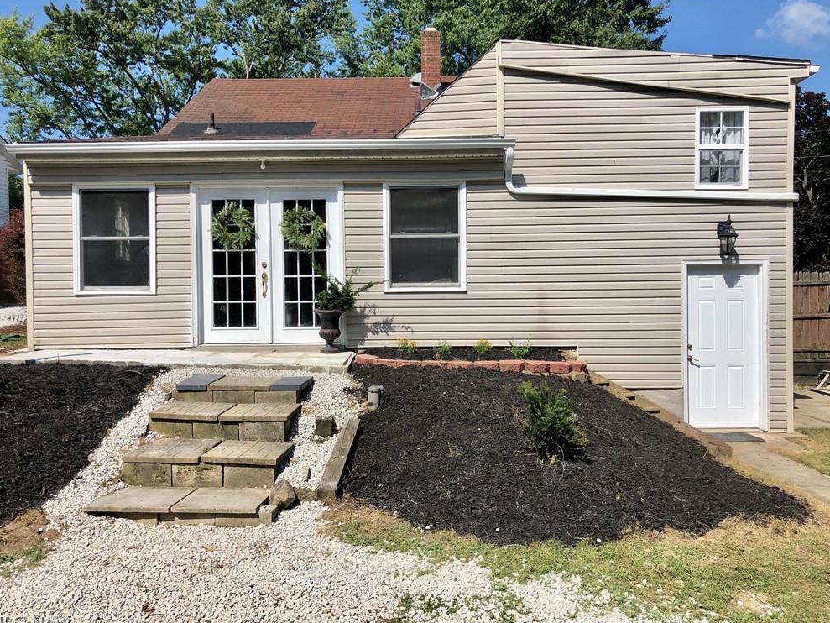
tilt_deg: +0.4
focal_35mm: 29
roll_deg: +0.6
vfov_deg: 48.2
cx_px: 412
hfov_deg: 61.7
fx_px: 695
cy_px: 314
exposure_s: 1/3436
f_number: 1.8
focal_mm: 3.99
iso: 25
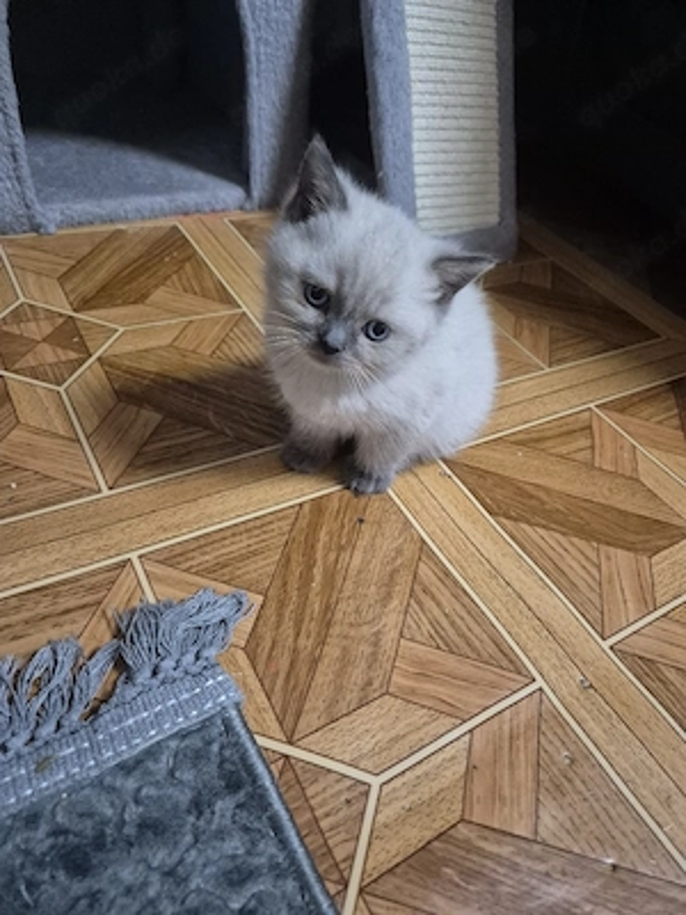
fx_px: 608
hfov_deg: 58.9
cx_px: 343
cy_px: 458
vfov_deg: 73.9
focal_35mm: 23
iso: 1000
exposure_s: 1/60.2
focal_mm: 5.4
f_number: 1.8
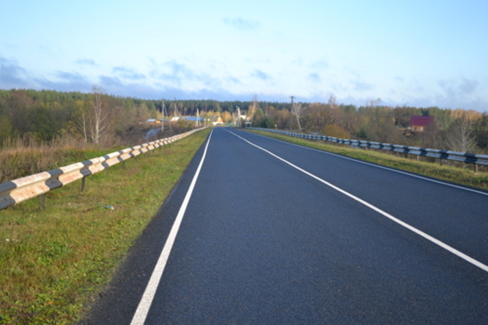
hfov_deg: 33.4
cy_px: 162
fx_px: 813
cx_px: 244
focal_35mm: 60
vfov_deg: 22.6
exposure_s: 1/160
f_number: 5.3
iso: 100
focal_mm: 40
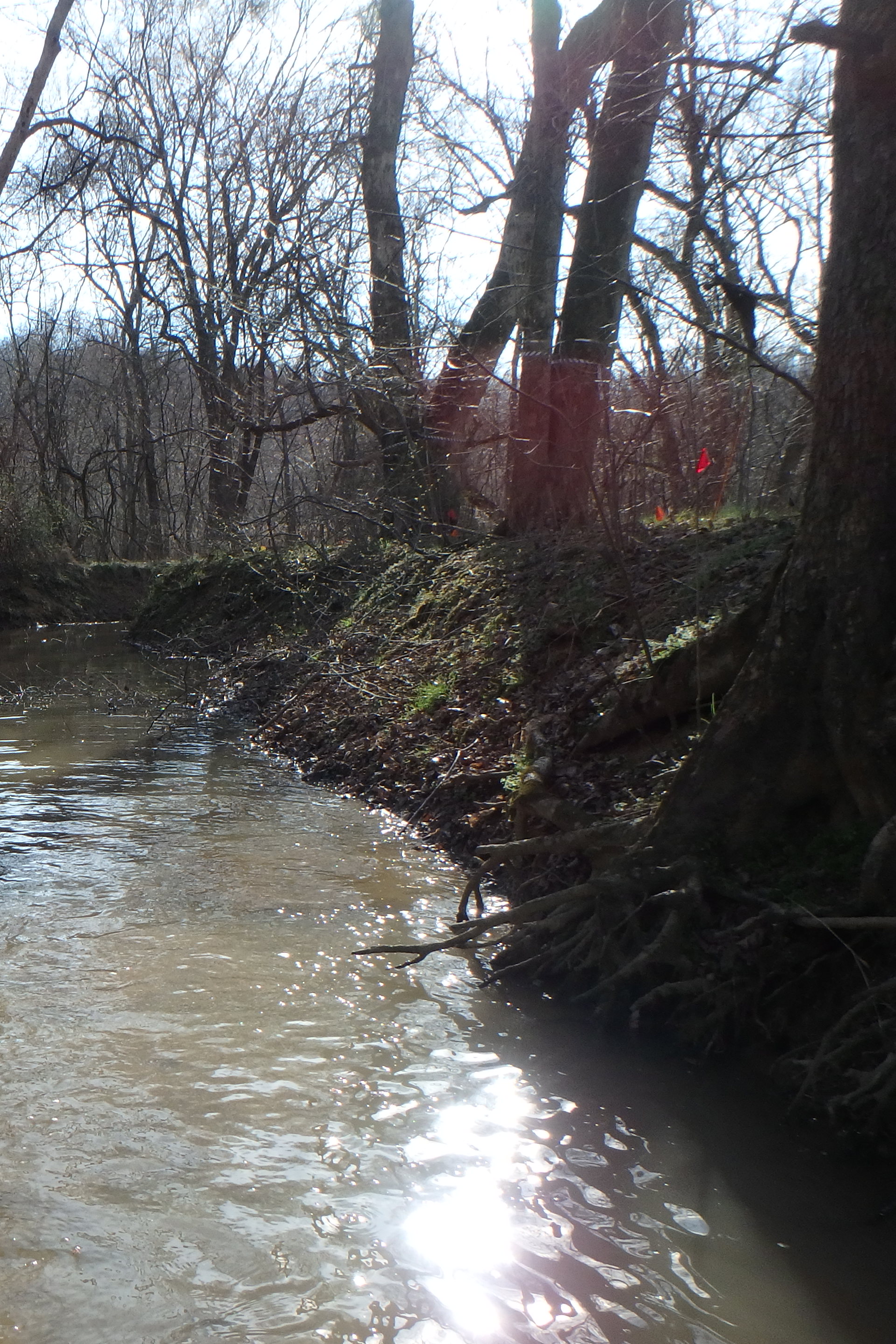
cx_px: 7
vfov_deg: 54.3
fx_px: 1307
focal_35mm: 35
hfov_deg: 34.5
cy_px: 759
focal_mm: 3.7
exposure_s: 1/500
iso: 125
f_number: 3.5
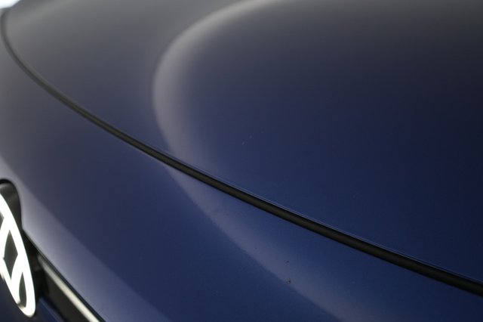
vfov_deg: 46.4
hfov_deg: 65.5
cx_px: 242
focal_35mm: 28
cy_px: 161
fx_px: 375
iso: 1600
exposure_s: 1/100
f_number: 5
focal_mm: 28
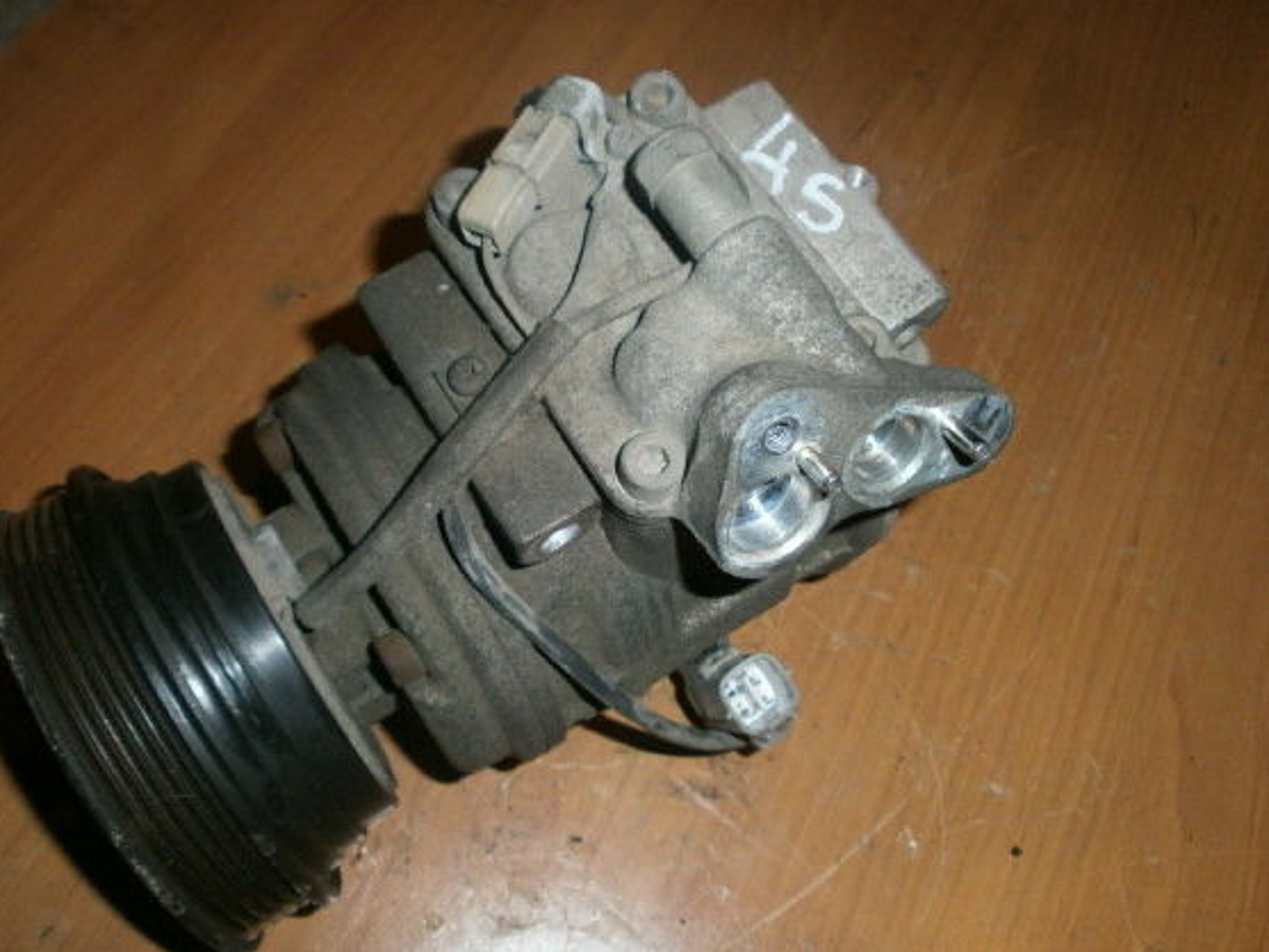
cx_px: 549
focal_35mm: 31
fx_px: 1137
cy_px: 519
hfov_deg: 58.1
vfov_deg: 45.4
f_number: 2.9
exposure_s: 1/30
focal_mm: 4.8
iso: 125
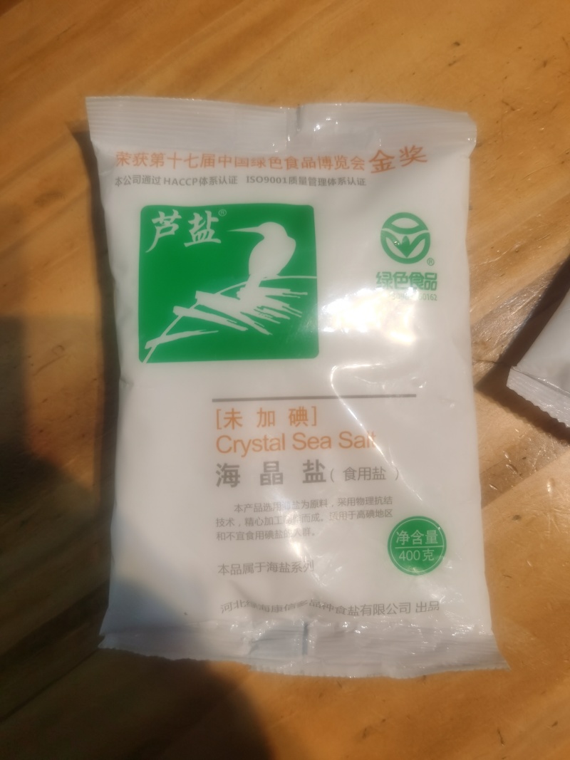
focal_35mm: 27
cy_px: 380
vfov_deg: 65.3
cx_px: 285
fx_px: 593
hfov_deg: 51.3
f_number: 1.6
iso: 50
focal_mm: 5.56
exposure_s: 1/338
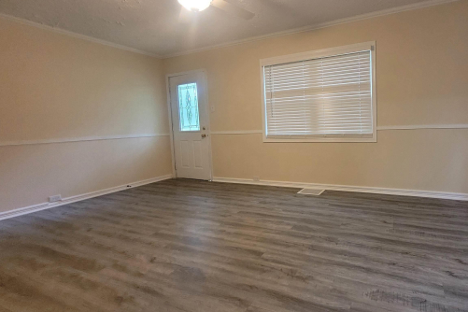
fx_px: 234
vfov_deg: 67.3
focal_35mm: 18
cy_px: 143
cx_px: 302
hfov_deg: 87.6
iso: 320
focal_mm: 1.74
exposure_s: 1/60
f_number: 2.2
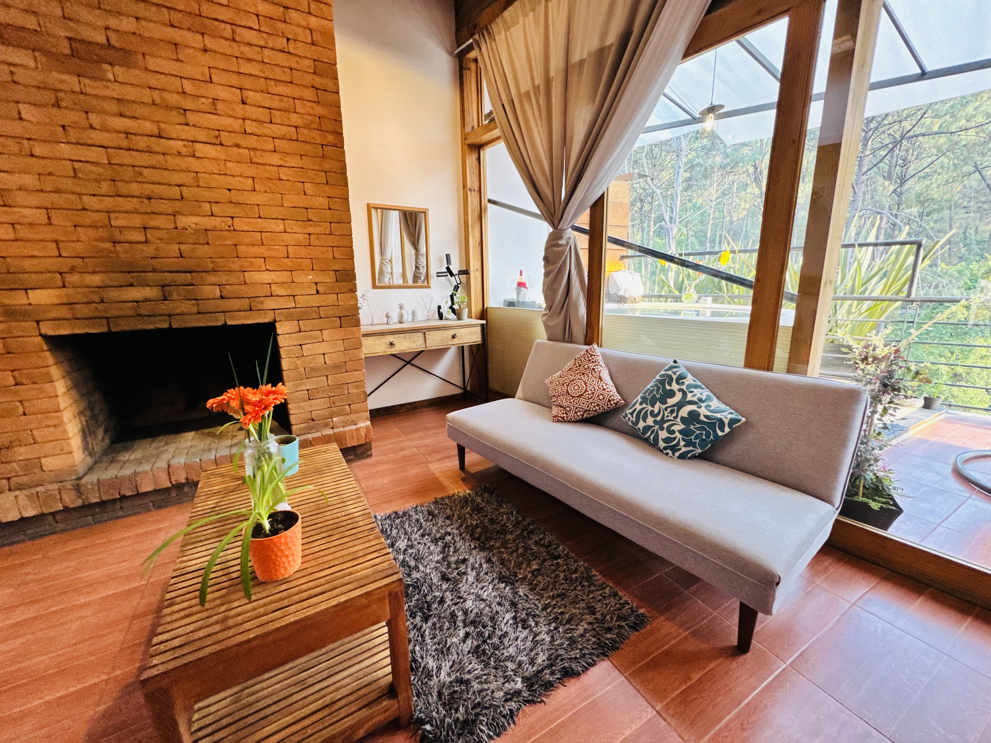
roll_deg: +1.2
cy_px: 372
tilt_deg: -12.0
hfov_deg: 102.1
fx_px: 401
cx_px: 496
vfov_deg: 85.7
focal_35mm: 14
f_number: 2.2
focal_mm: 2.22
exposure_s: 1/99
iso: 250
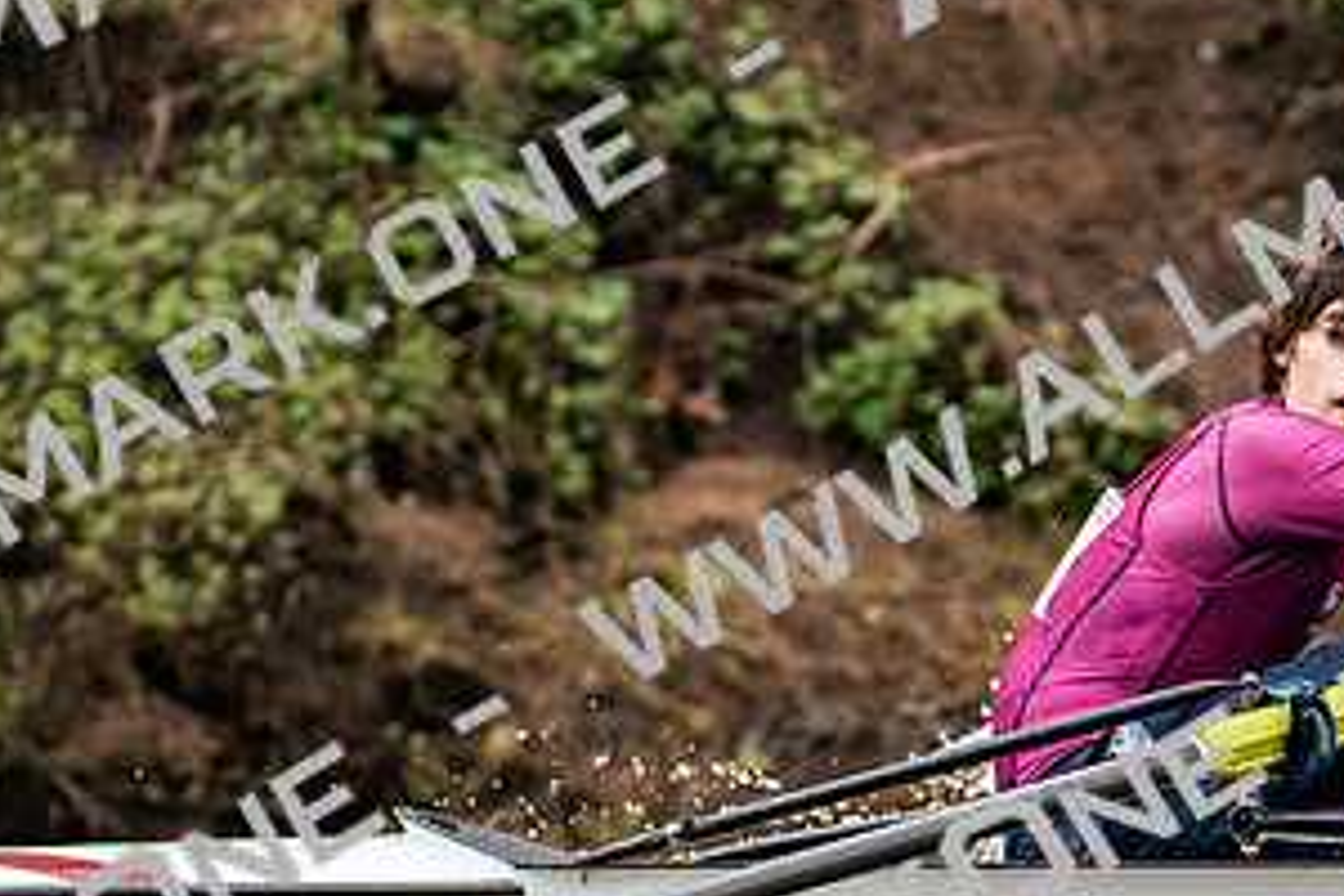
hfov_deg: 3.1
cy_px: 692
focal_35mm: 659
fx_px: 24601
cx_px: 1133
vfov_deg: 2.1
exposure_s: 1/2000
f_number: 6.3
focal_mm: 341
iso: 2500
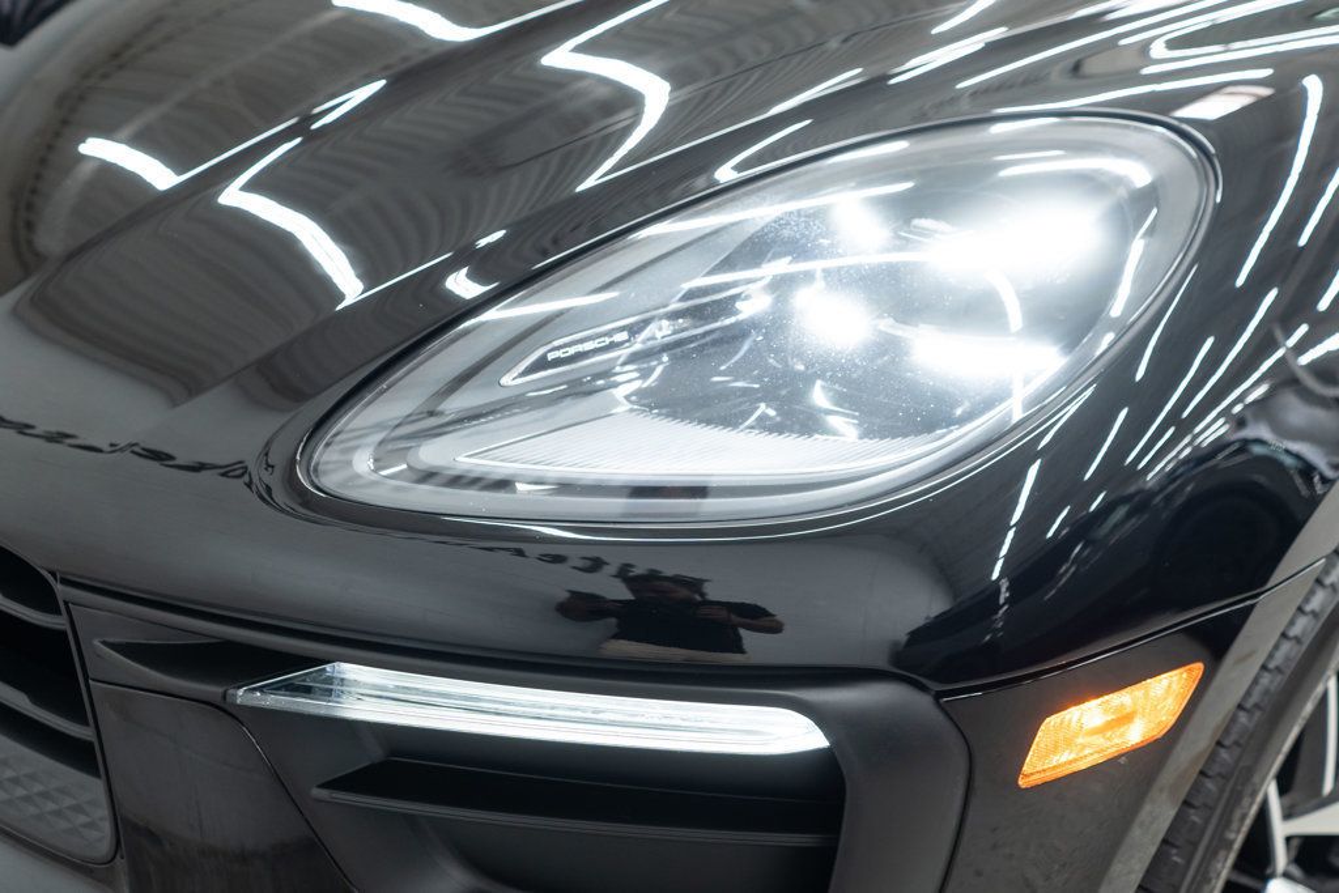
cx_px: 670
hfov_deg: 46.4
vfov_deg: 31.9
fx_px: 1562
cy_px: 446
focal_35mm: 42
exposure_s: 1/50
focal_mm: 28
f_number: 3.2
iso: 500
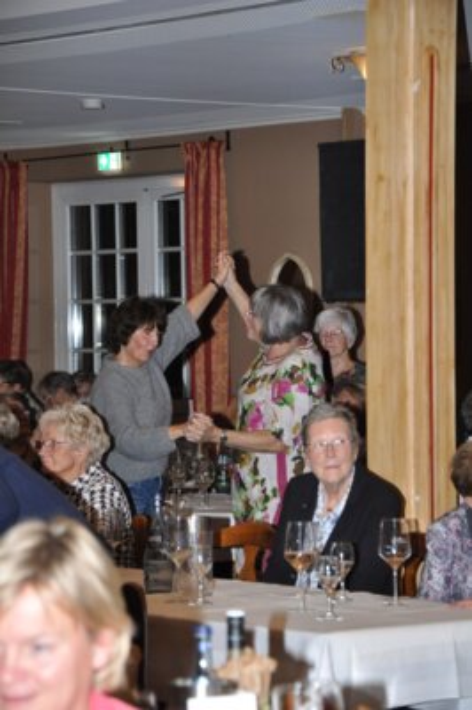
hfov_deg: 9.9
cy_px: 355
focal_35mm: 138
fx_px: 2718
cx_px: 236
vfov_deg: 14.9
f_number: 5.6
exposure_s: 1/60
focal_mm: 92
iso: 800
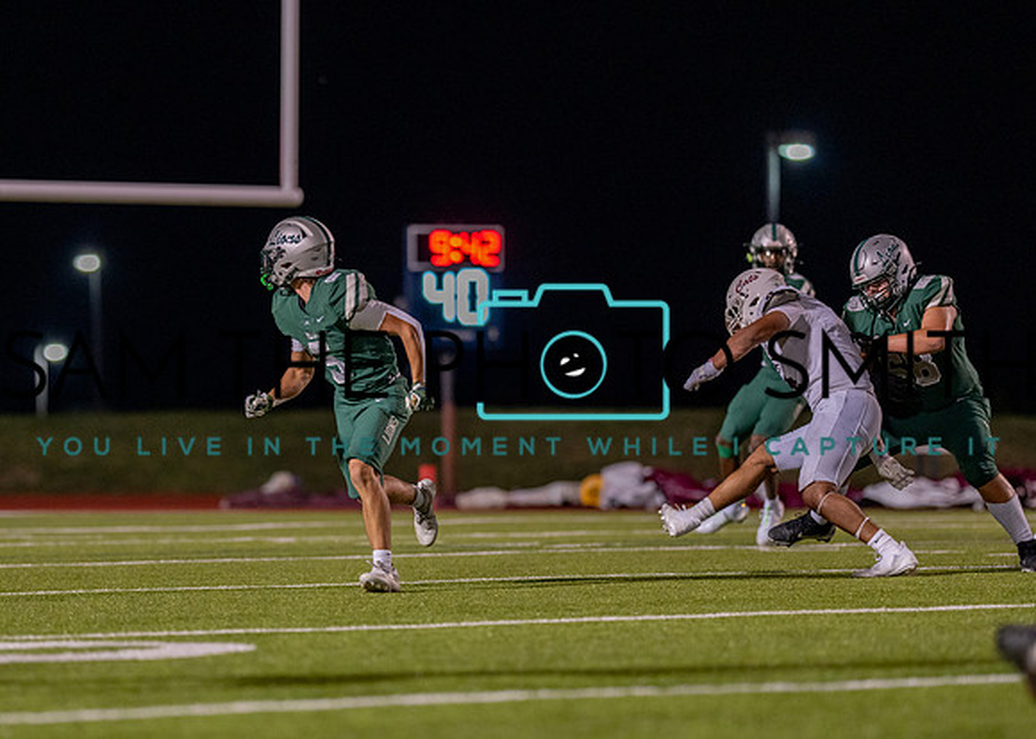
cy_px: 383
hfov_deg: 10.0
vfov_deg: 7.1
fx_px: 5933
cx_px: 388
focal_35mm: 202
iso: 1600
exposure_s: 1/1000
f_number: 1.8
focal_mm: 135
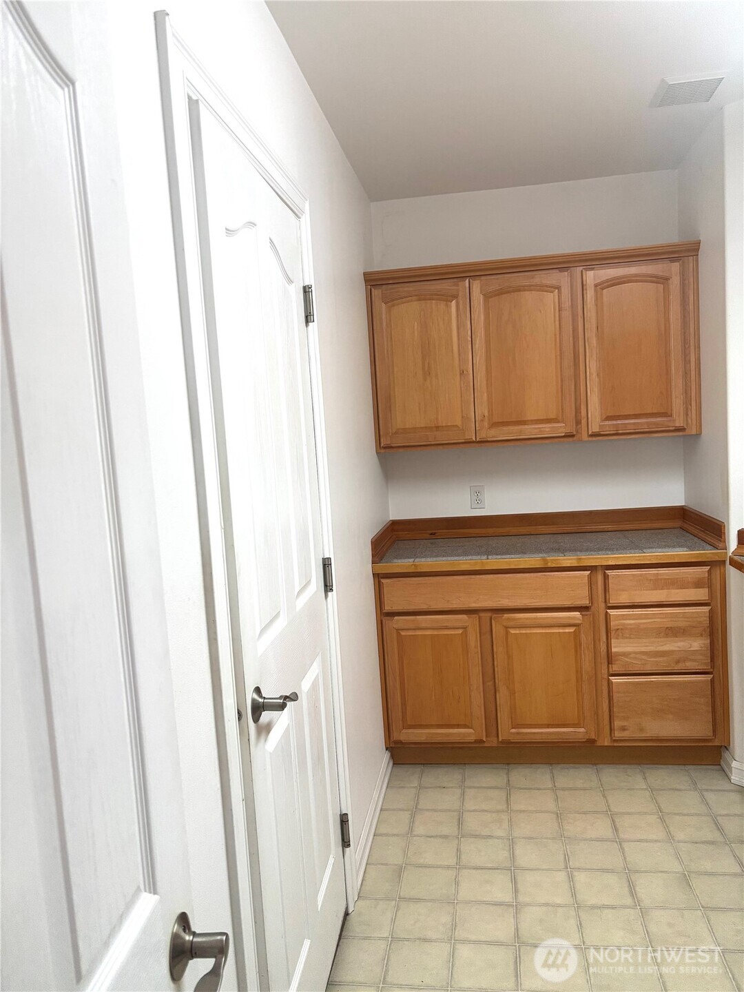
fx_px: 745
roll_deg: +4.0
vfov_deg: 67.3
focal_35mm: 26
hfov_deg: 53.1
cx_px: 372
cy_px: 496
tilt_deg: -4.6
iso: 160
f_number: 1.6
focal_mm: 5.96
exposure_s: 1/60
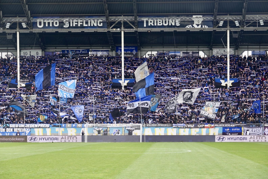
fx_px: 797
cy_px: 90
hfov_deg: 19.1
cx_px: 134
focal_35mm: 107
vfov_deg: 12.8
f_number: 4
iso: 100
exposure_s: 1/160
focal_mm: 39.42
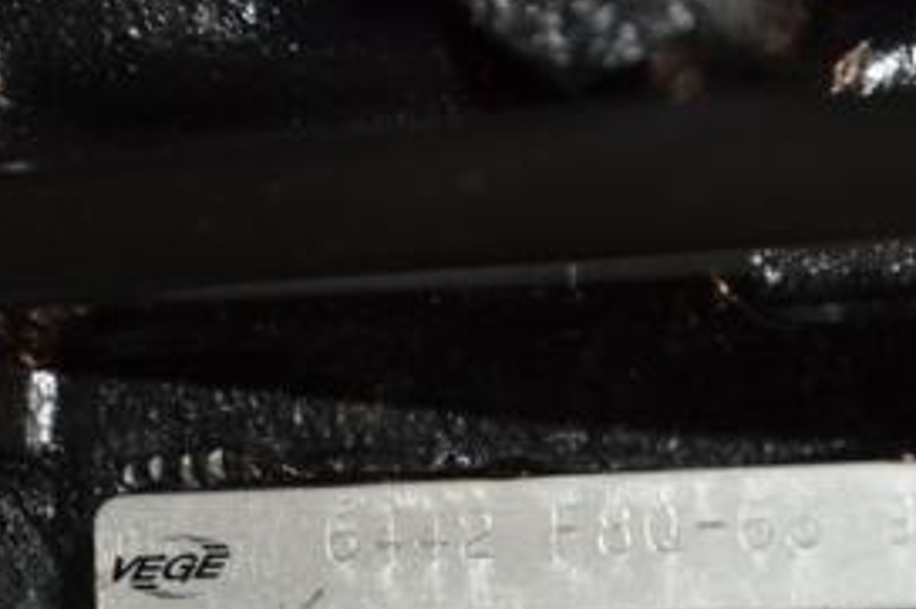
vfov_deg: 5.9
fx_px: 5899
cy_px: 626
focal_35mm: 232
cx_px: 482
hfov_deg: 8.9
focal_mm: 70
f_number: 5.3
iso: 800
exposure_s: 1/60
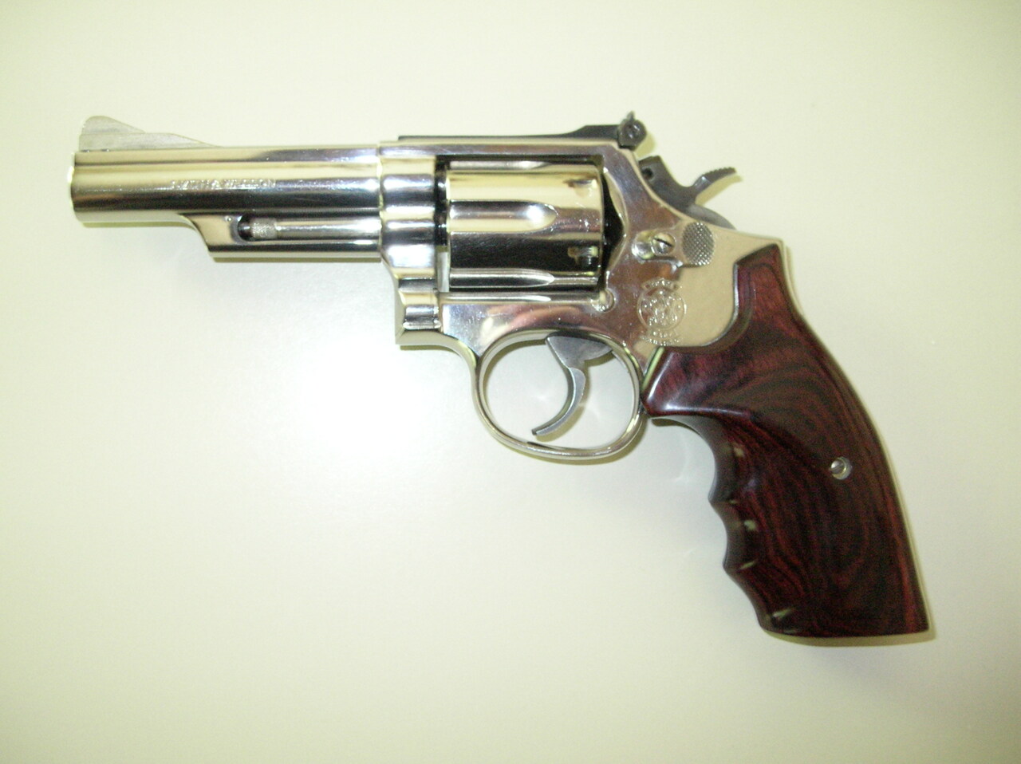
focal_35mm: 36
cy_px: 382
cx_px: 510
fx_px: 1061
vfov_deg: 39.6
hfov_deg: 51.4
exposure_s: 1/5.9
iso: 300
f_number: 2.7
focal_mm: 6
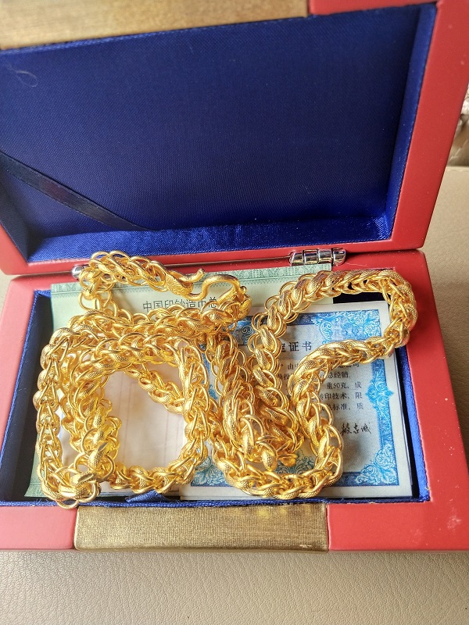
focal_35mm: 30
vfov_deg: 60.0
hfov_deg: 46.8
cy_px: 312
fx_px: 542
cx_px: 234
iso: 51
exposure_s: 1/104
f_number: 1.8
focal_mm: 3.95
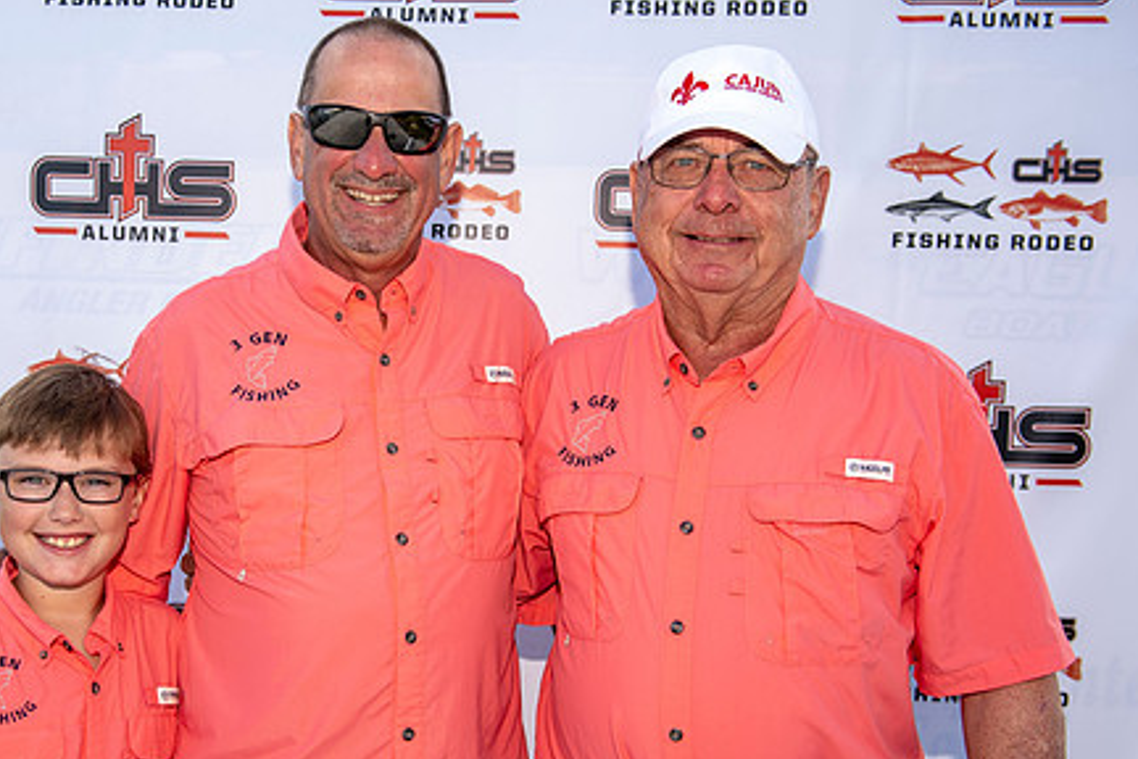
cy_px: 495
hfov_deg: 38.5
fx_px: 1612
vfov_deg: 26.4
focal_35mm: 51
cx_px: 403
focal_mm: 38
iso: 50
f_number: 5
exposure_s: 1/160
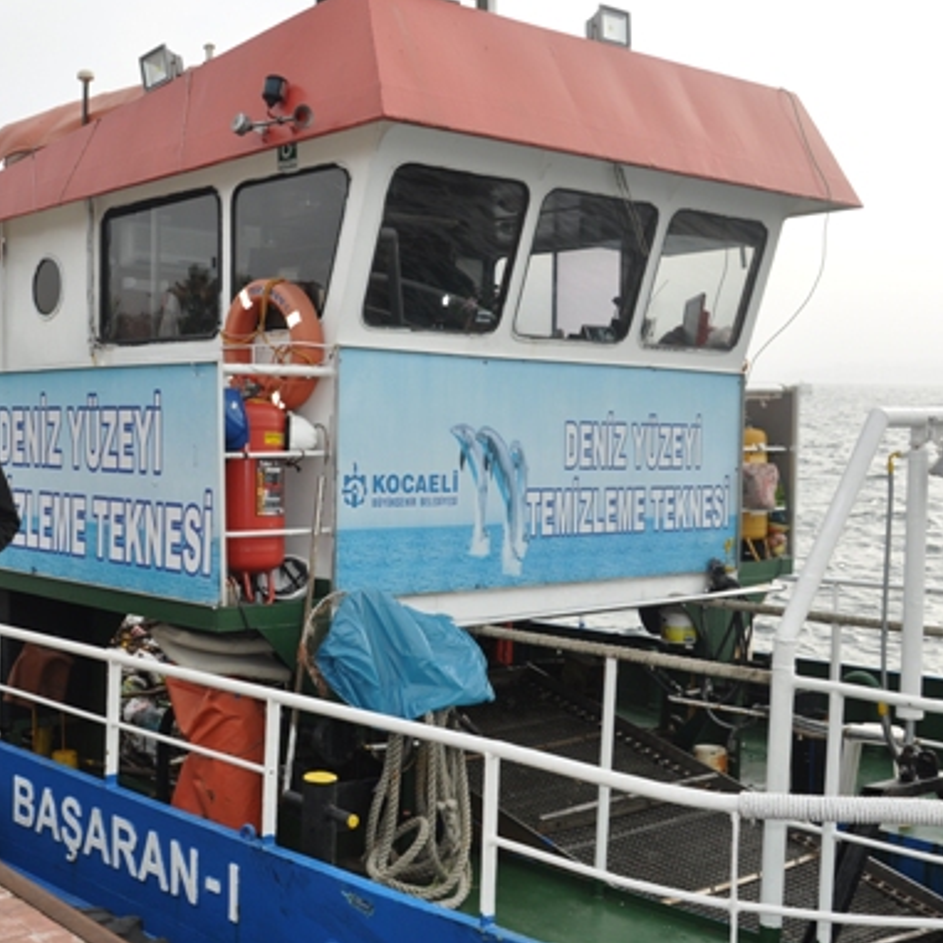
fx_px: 1449
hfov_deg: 35.3
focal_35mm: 47
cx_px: 235
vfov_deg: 36.0
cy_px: 499
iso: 200
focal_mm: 22
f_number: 8
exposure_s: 1/200
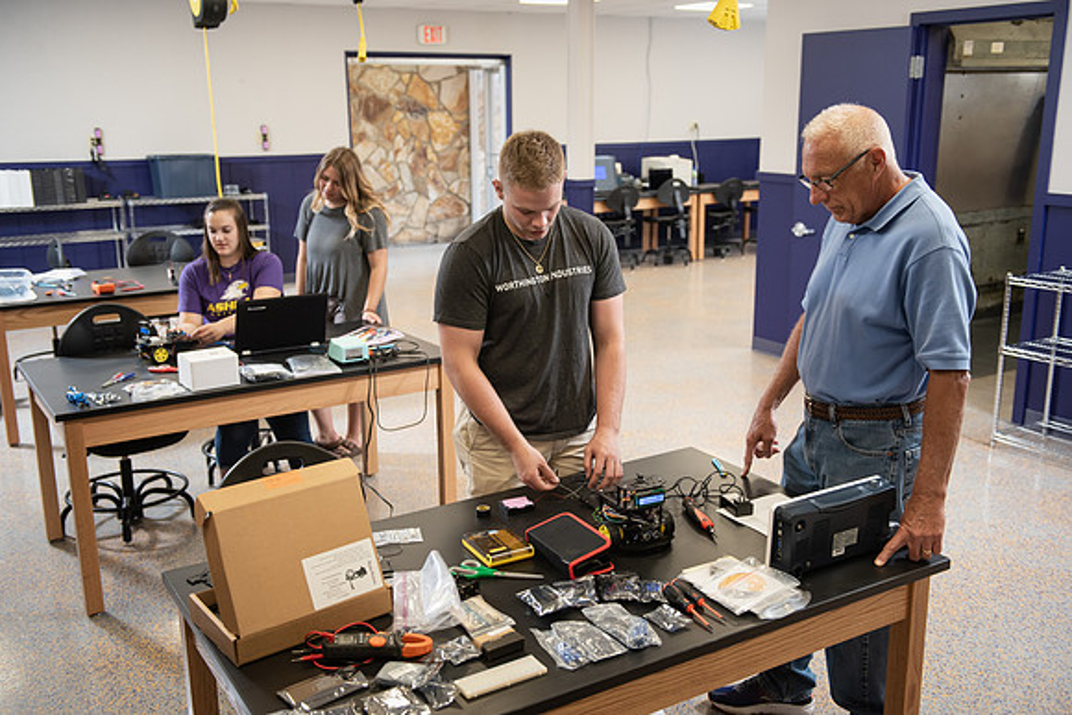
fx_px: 1072
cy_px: 358
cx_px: 536
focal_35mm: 36
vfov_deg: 36.9
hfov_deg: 53.1
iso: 800
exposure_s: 1/200
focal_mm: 36
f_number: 3.5
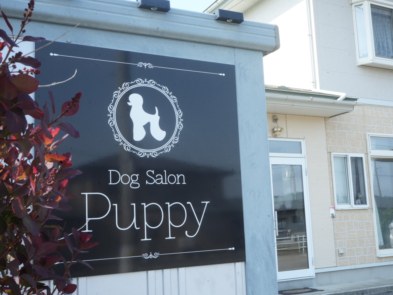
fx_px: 477
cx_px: 216
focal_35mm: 42
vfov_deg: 34.3
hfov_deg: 44.7
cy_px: 145
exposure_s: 1/80
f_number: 25
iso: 1000
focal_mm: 38
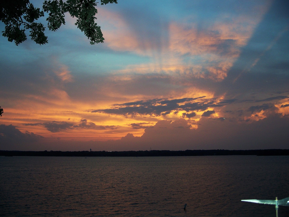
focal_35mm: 37
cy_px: 108
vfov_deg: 38.7
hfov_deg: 50.1
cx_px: 144
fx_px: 309
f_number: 2.8
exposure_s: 1/60
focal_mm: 7.8
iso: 125
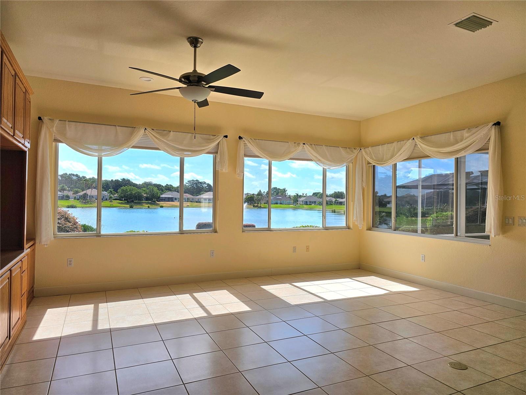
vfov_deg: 58.9
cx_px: 263
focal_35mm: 23
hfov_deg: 73.9
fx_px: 349
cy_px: 198
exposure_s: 1/625
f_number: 1.7
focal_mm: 6.3
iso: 10
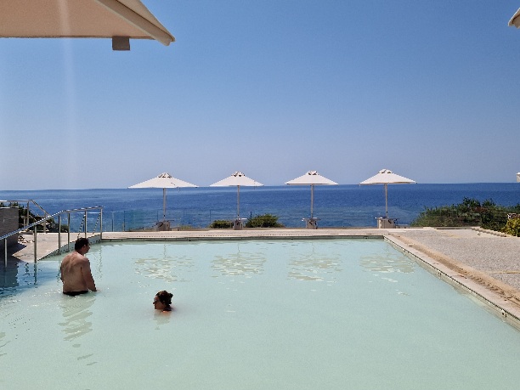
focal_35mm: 23
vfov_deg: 58.9
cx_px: 260
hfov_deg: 73.9
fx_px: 346
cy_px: 195
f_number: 1.8
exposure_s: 1/10000
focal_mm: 5.4
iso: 50
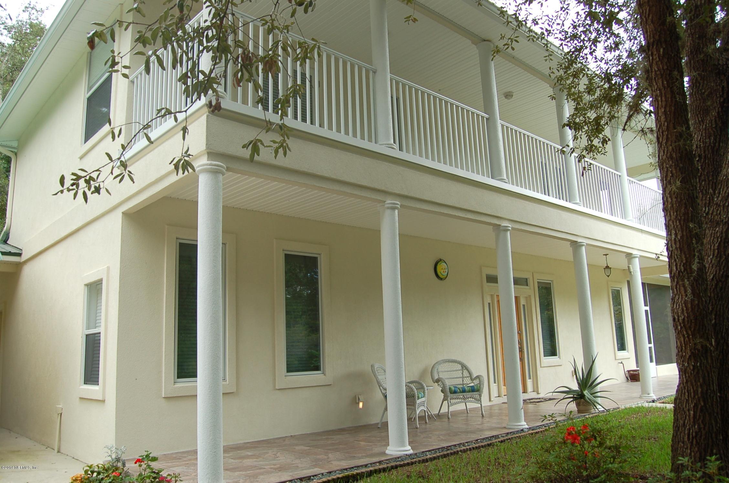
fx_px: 546
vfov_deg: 47.8
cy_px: 242
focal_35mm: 27
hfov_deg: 67.5
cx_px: 364
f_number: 5.6
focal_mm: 18
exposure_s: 1/125
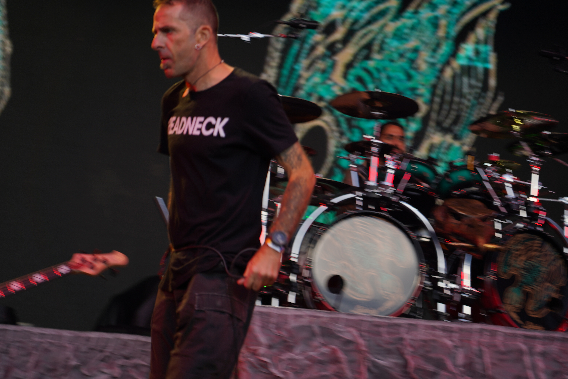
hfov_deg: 19.5
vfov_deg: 13.0
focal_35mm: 105
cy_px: 190
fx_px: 1657
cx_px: 284
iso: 125
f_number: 4
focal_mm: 105
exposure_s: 1/125
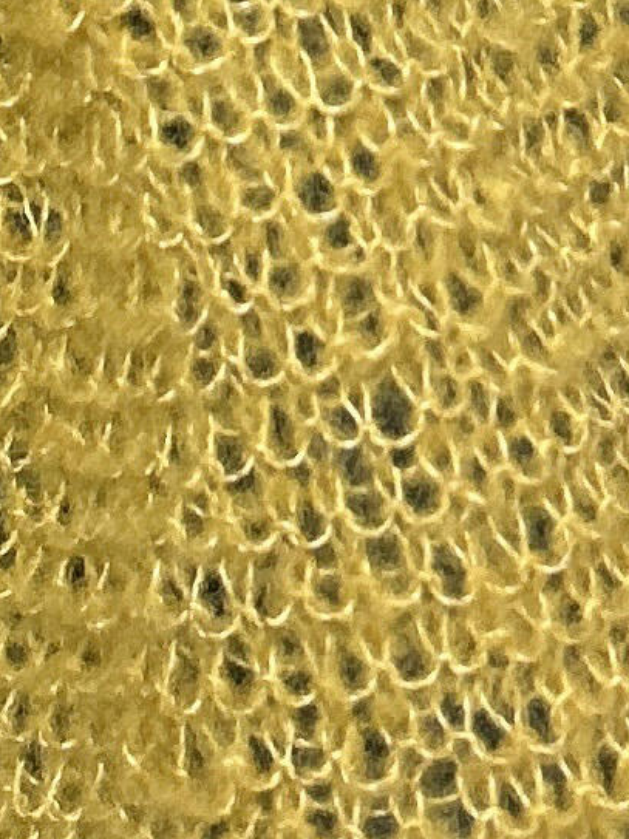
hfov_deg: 7.7
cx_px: 196
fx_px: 4678
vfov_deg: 9.8
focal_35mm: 193
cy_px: -593
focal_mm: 5.7
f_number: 1.5
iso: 125
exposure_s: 1/68
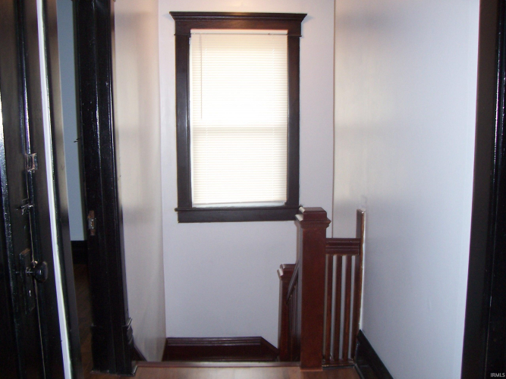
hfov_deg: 54.0
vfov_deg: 41.8
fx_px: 497
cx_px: 253
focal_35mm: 34
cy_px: 190
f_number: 2.7
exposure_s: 1/60
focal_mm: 5.6
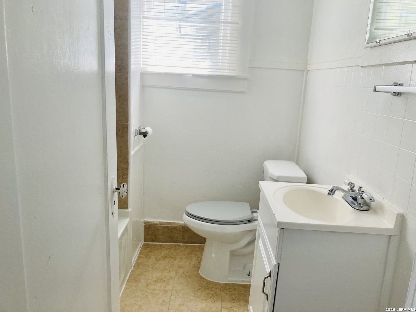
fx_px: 336
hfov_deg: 63.4
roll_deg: -2.3
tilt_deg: -12.3
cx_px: 208
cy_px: 156
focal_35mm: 28
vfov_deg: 49.7
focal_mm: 3.99
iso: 80
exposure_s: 1/121
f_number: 1.8
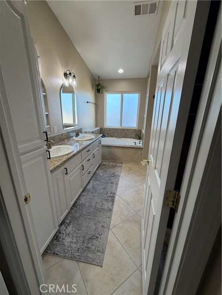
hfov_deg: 85.7
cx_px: 111
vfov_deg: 102.1
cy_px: 148
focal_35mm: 14
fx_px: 120
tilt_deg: -16.9
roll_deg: -1.3
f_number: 2.2
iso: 160
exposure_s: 1/120
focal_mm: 2.22
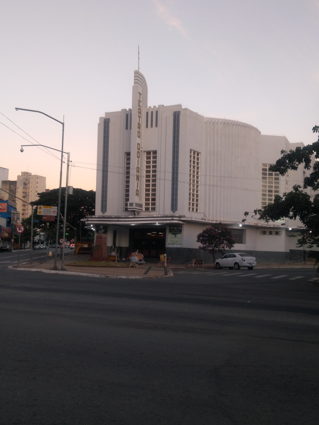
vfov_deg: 79.0
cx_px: 160
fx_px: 258
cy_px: 212
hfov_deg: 63.4
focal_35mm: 21
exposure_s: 1/50
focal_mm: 3.59
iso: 121
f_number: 2
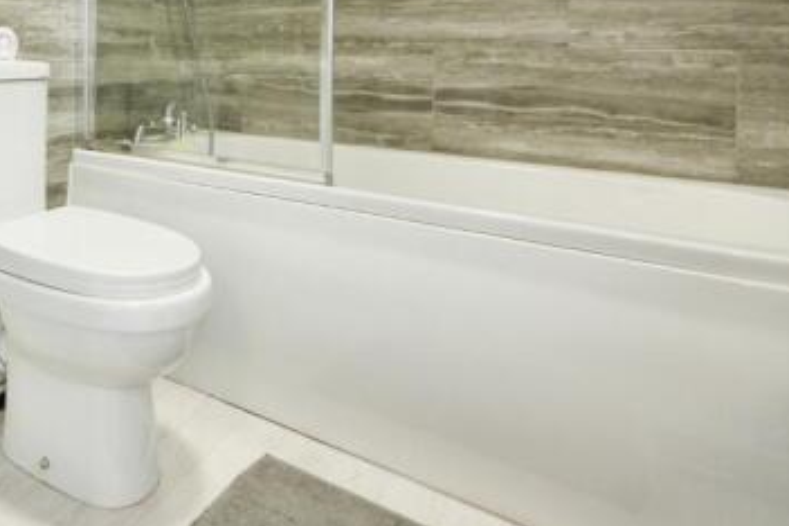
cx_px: 84
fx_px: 644
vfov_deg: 41.4
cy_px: 66
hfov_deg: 55.0
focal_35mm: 29
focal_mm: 10.5
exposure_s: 1/15
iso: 400
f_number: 4
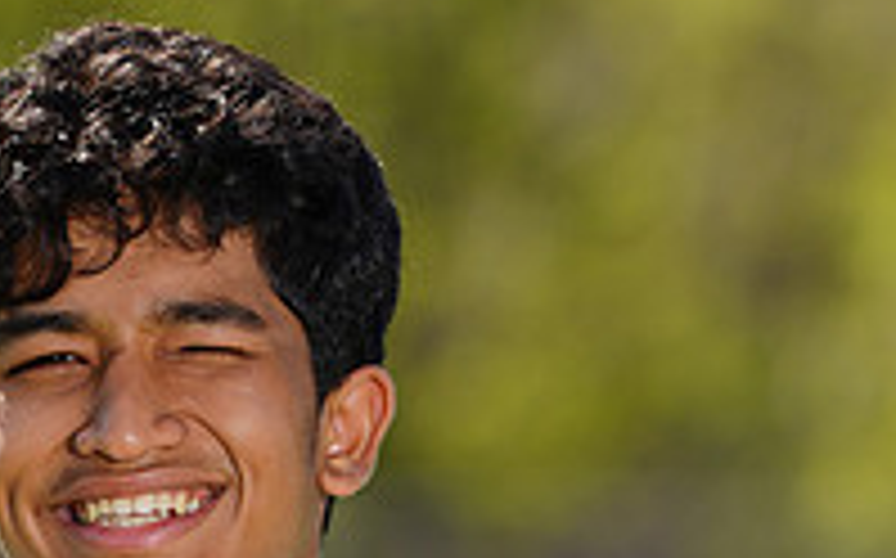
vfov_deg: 1.4
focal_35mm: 947
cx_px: 259
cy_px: 981
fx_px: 23105
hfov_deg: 2.2
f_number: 7.1
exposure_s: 1/200
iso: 64
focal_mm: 318
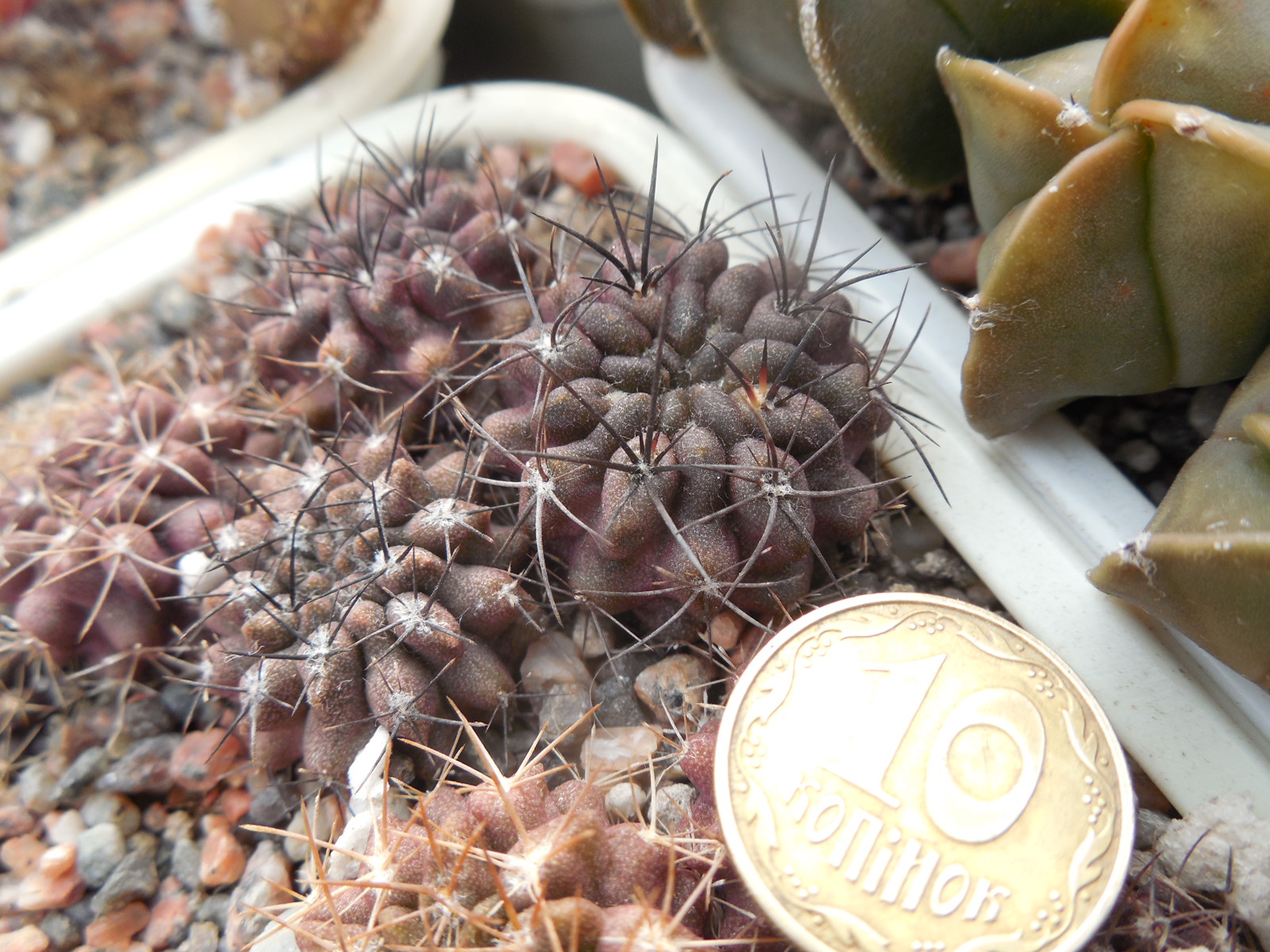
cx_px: 635
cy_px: 476
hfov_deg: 58.4
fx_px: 1137
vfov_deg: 45.4
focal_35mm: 31
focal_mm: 5.6
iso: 125
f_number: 3.6
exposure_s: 1/100
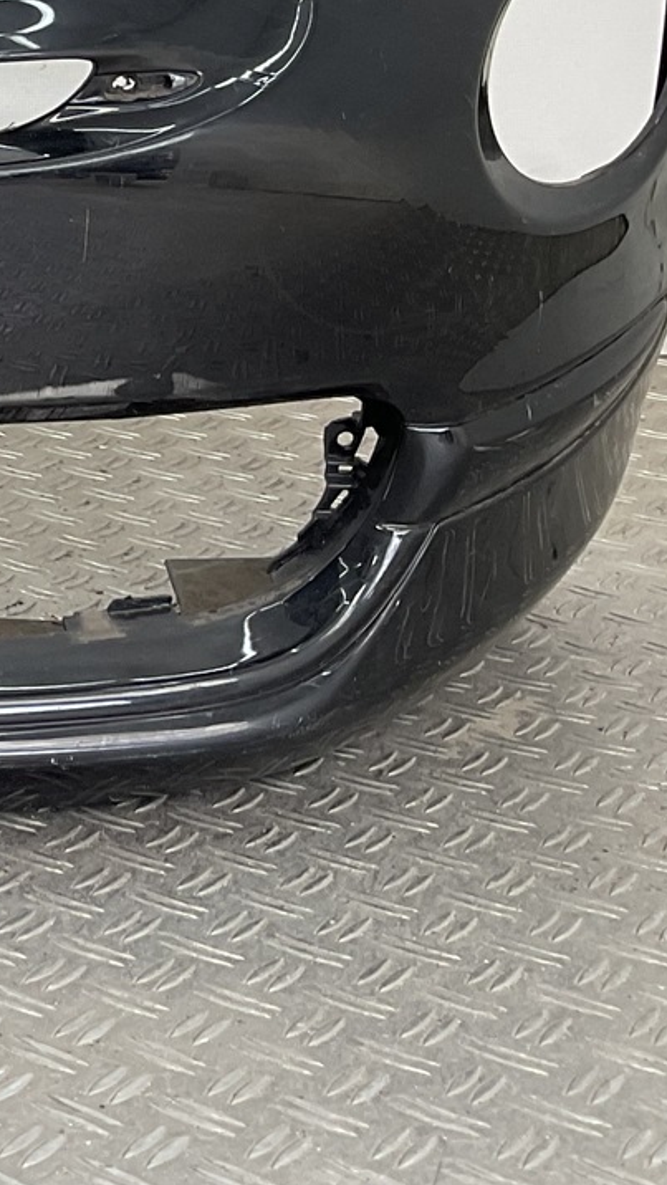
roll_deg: -1.3
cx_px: -780
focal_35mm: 89
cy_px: -61
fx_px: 2797
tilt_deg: -7.0
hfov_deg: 11.8
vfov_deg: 22.8
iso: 16
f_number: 1.8
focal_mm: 3
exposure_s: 1/120
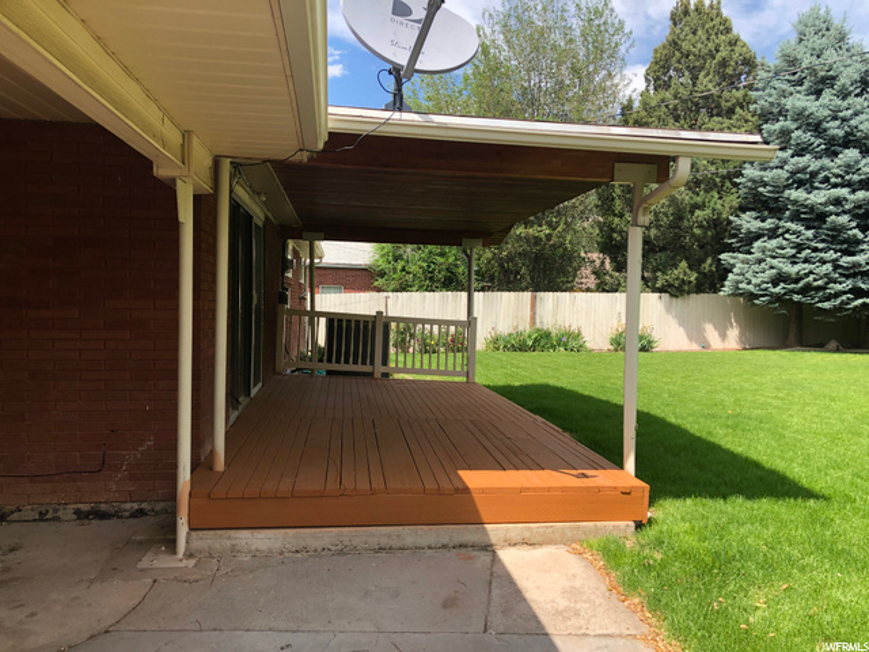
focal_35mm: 28
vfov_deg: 49.7
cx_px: 434
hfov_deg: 63.4
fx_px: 703
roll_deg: -0.1
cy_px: 326
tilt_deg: +0.8
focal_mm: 3.99
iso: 20
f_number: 1.8
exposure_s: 1/774
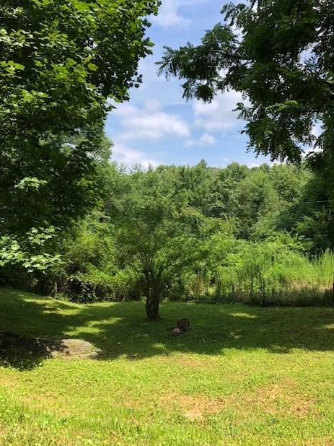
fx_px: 373
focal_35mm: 29
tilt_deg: -1.1
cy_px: 227
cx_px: 171
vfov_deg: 61.7
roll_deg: -0.1
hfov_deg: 48.2
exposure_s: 1/923
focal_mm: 3.99
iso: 20
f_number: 1.8
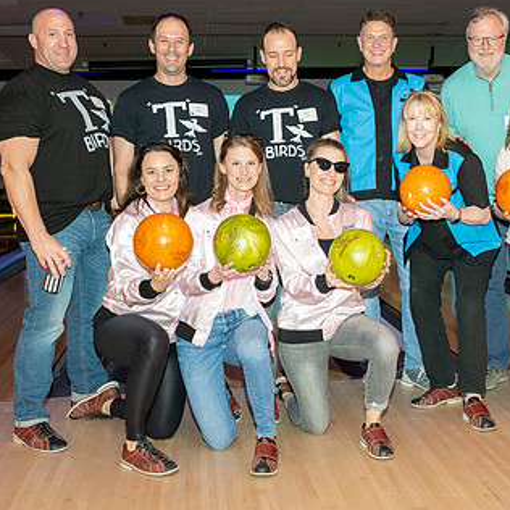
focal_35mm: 53
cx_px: 337
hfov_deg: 32.0
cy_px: 217
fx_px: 883
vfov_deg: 32.1
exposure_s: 1/60
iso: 1600
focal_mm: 33.5
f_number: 5.6
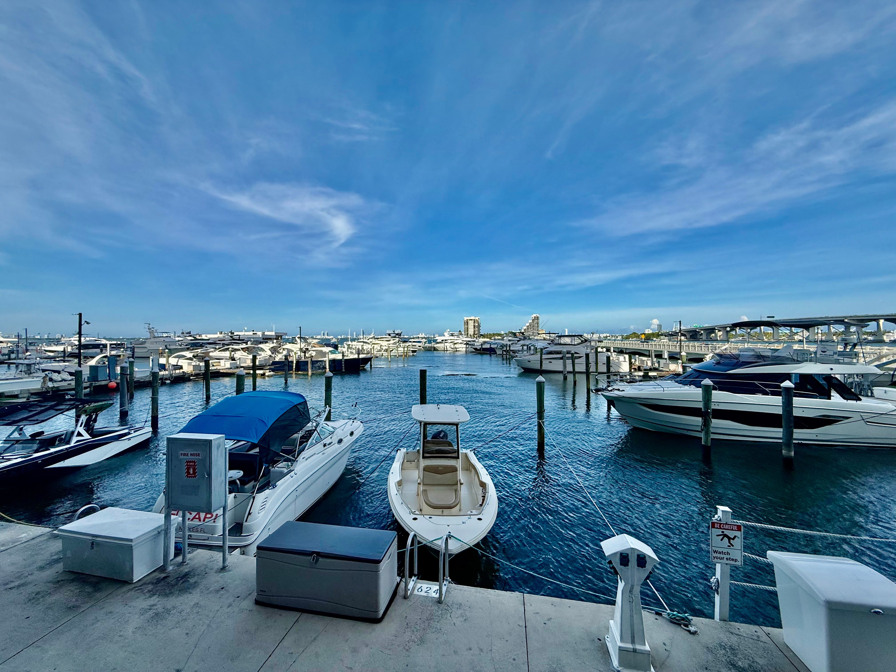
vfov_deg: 85.7
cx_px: 448
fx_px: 362
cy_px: 336
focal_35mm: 14
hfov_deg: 102.1
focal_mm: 2.22
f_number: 2.2
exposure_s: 1/2611
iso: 50
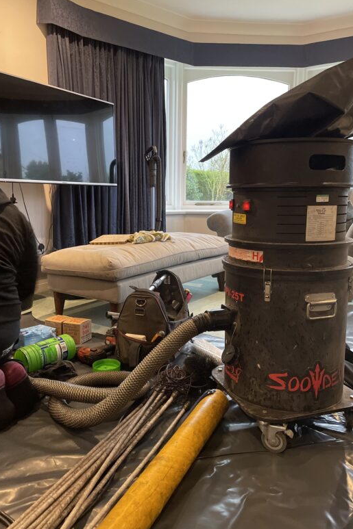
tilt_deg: -8.9
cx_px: 169
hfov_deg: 46.4
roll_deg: -0.3
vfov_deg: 65.5
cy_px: 260
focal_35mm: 28
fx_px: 412
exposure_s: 1/56
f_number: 1.6
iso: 500
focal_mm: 4.2
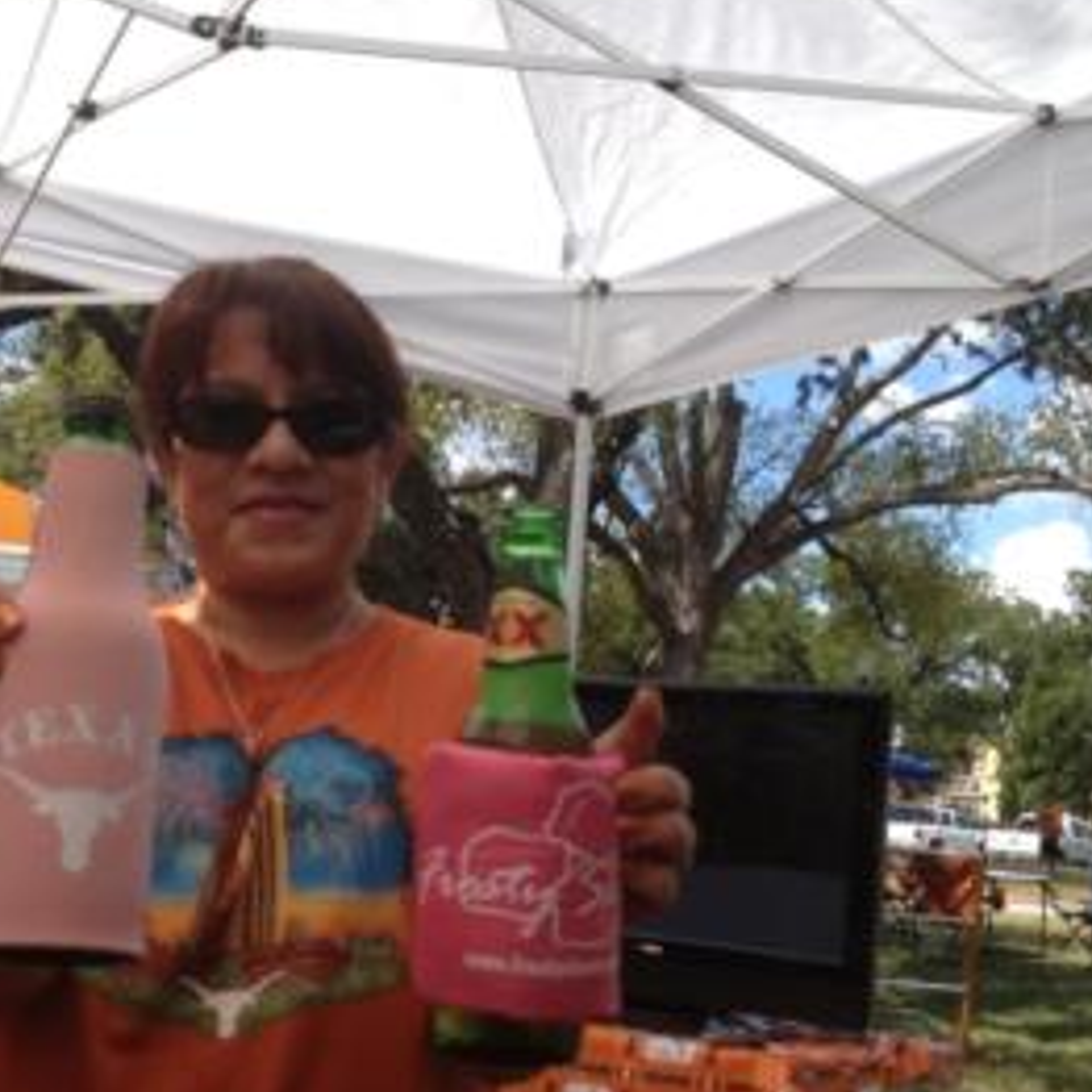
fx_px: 2106
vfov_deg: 29.0
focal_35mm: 59
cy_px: 652
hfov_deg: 28.9
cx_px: 371
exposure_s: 1/968
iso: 64
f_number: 2.4
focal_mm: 4.28
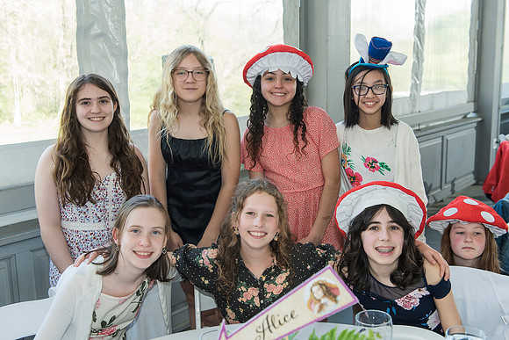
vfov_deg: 33.2
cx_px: 268
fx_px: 570
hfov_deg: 48.1
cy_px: 163
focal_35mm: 40
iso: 400
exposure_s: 1/160
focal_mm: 38
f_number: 4.5
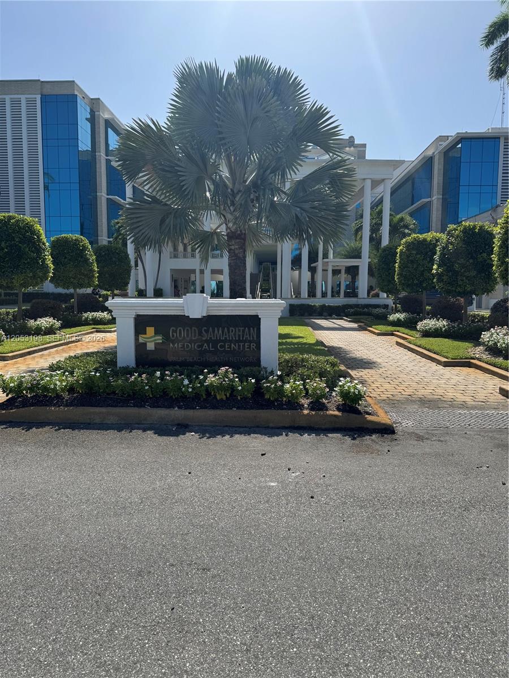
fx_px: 471
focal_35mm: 24
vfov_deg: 71.6
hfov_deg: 56.8
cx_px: 254
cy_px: 339
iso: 80
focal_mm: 6.76
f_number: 1.78
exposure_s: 1/3096
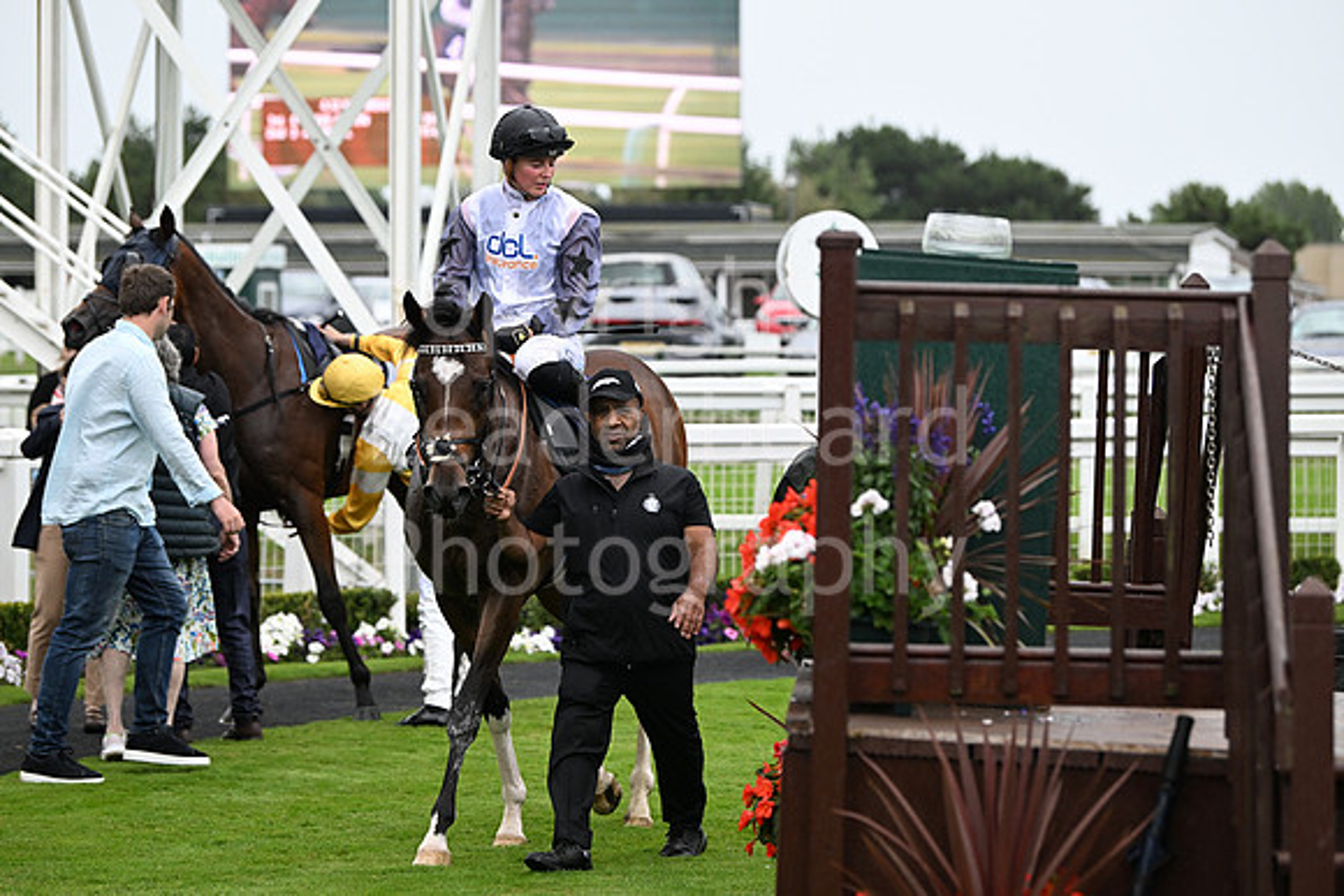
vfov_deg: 10.6
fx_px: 4854
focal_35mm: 130
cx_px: 672
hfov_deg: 15.8
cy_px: 448
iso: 1250
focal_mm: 130
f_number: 4
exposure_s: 1/1600
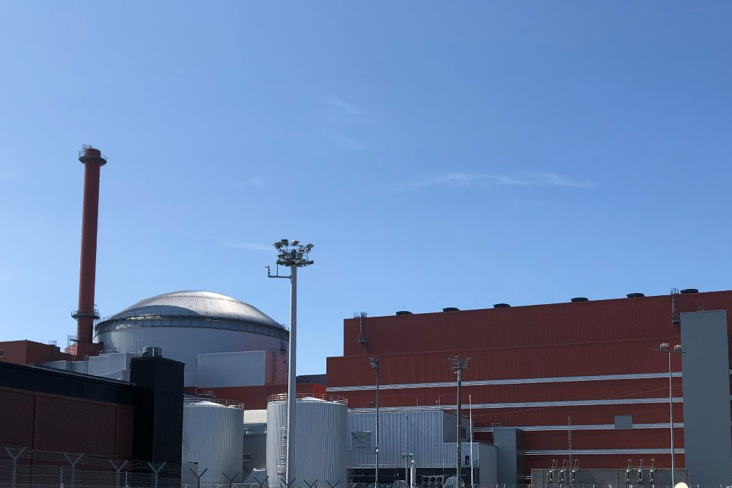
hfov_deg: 44.4
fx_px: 895
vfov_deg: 29.7
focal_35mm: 44
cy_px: 400
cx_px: 405
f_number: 1.8
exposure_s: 1/2288
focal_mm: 3.99
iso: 20
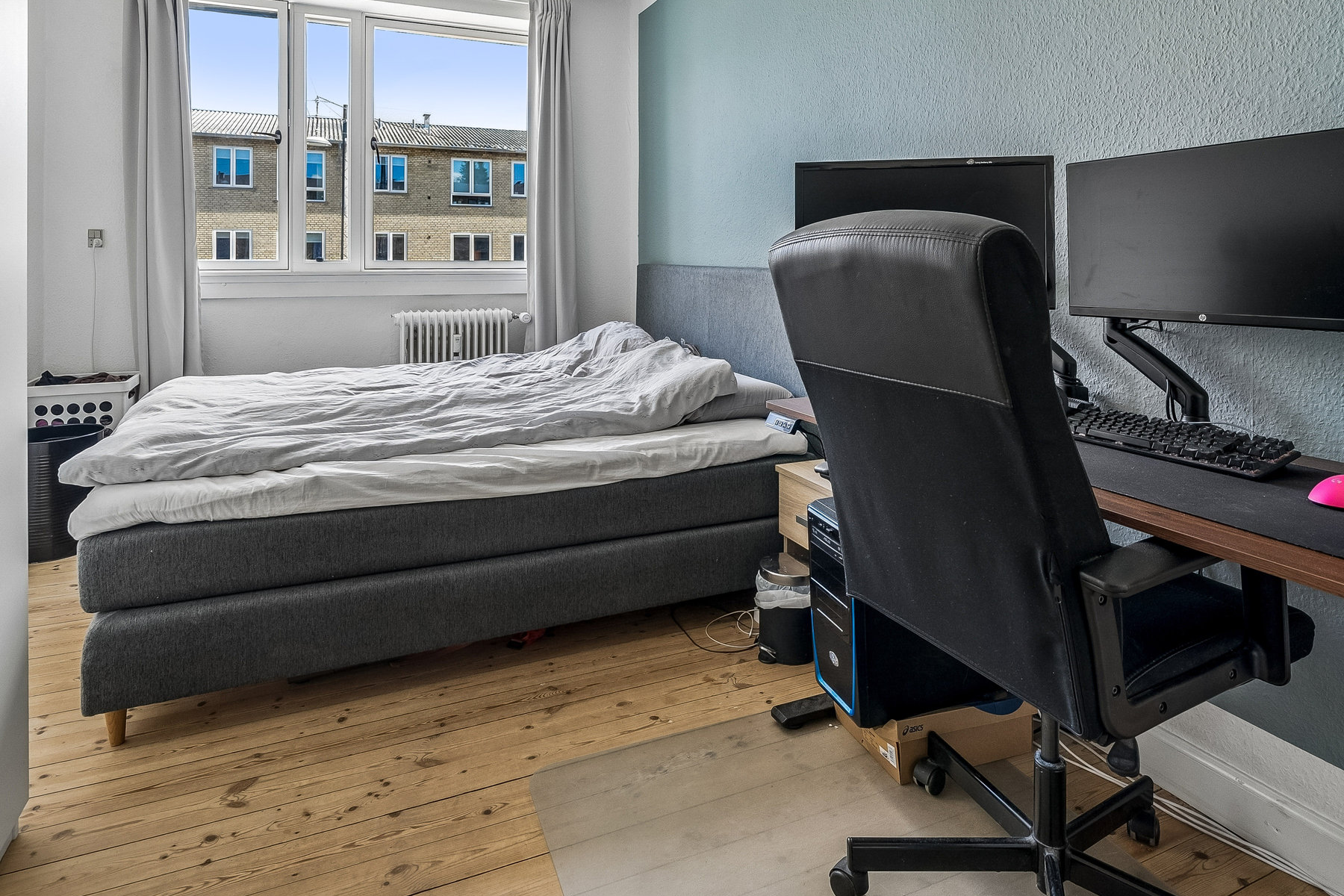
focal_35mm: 20
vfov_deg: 59.3
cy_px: 247
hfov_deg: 83.9
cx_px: 648
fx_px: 747
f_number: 5.6
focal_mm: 12
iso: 400
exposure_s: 1/50
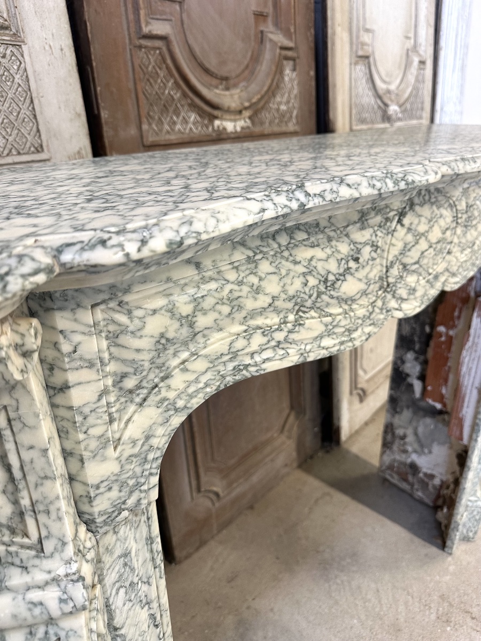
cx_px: 240
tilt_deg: -24.4
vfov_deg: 71.6
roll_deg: +0.9
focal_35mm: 24
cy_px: 320
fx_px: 445
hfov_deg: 56.8
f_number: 1.78
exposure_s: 1/50
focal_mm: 6.86
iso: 160
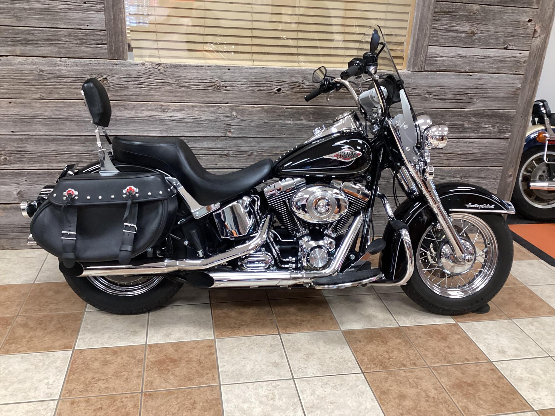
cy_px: 208
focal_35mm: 31
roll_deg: -3.3
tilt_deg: -23.7
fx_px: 497
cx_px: 278
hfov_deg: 58.4
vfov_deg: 45.4
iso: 250
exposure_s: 1/40
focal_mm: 3.3
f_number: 2.4
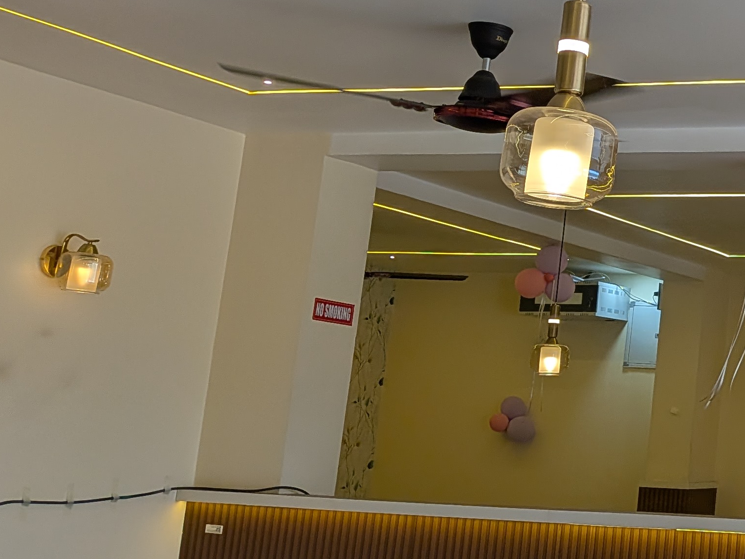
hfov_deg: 26.6
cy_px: 161
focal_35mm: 63
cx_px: 935
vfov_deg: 23.1
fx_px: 1356
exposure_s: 1/237
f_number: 1.7
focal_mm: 4.53
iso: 28
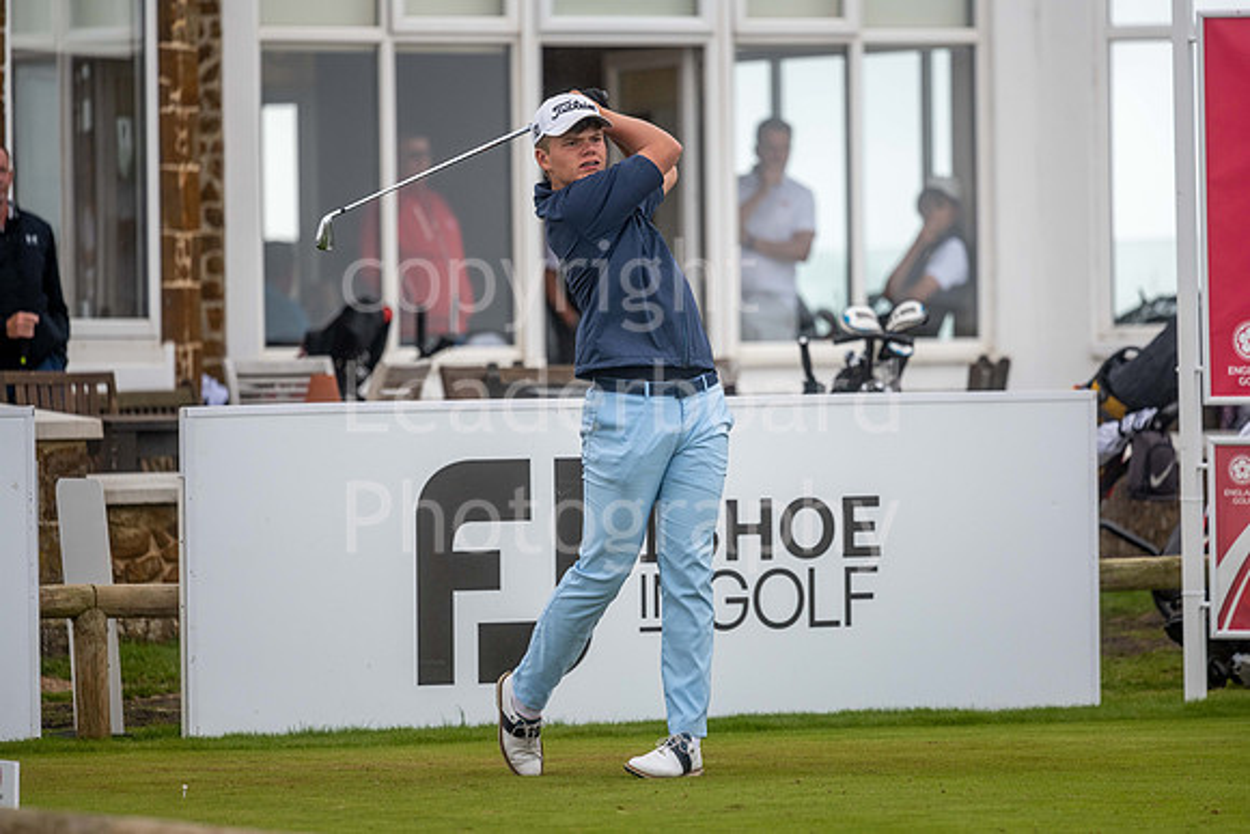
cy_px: 417
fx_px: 10419
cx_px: 625
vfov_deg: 4.6
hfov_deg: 6.9
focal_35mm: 300
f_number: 4
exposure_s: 1/500
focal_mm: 300
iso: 400
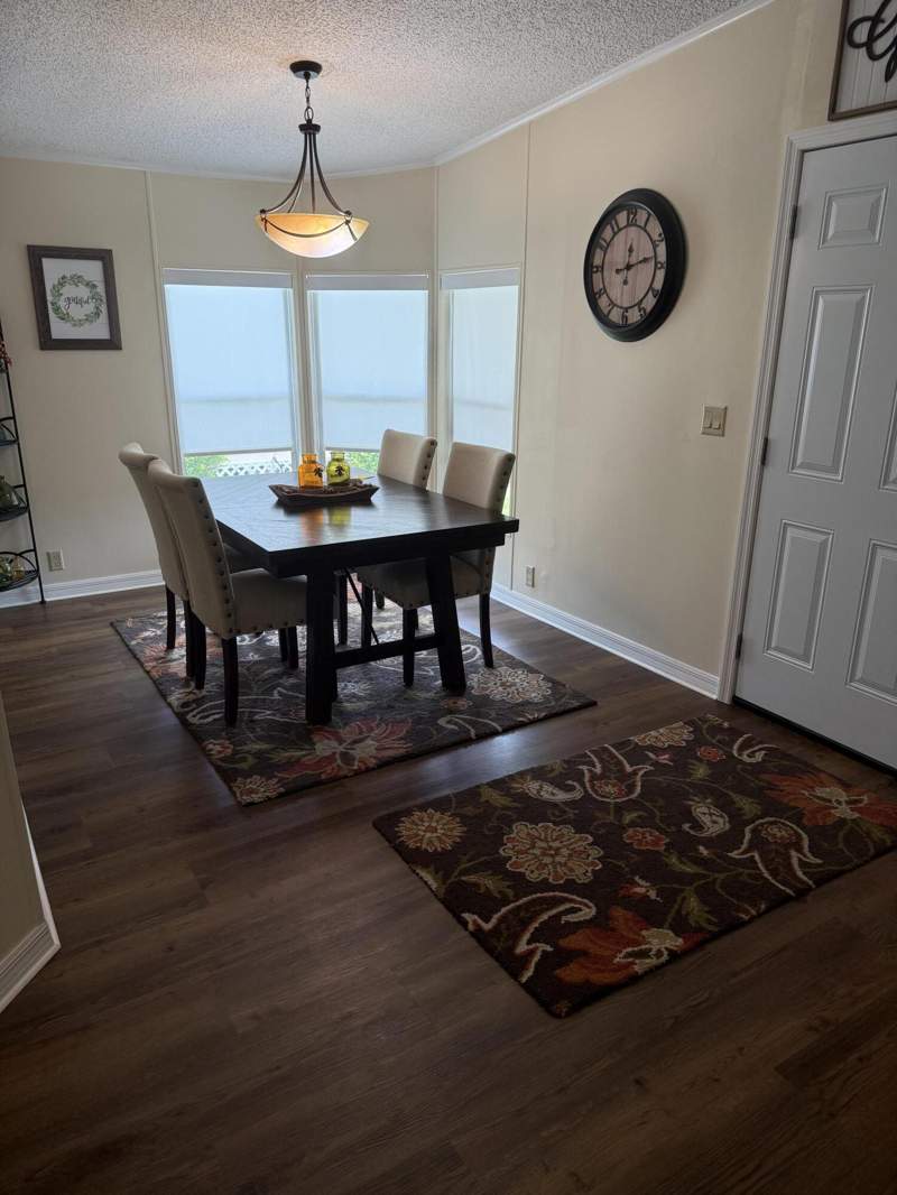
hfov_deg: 56.8
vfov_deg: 71.6
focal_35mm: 24
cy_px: 598
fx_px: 829
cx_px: 448
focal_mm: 6.76
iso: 200
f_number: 1.78
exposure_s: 1/179
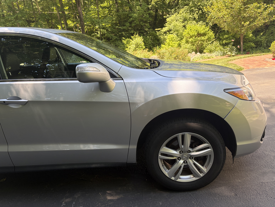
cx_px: 138
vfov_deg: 53.1
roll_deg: +3.4
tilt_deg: -15.2
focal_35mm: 26
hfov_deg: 67.3
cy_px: 104
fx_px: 207
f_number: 1.6
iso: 40
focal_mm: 5.96
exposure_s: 1/269
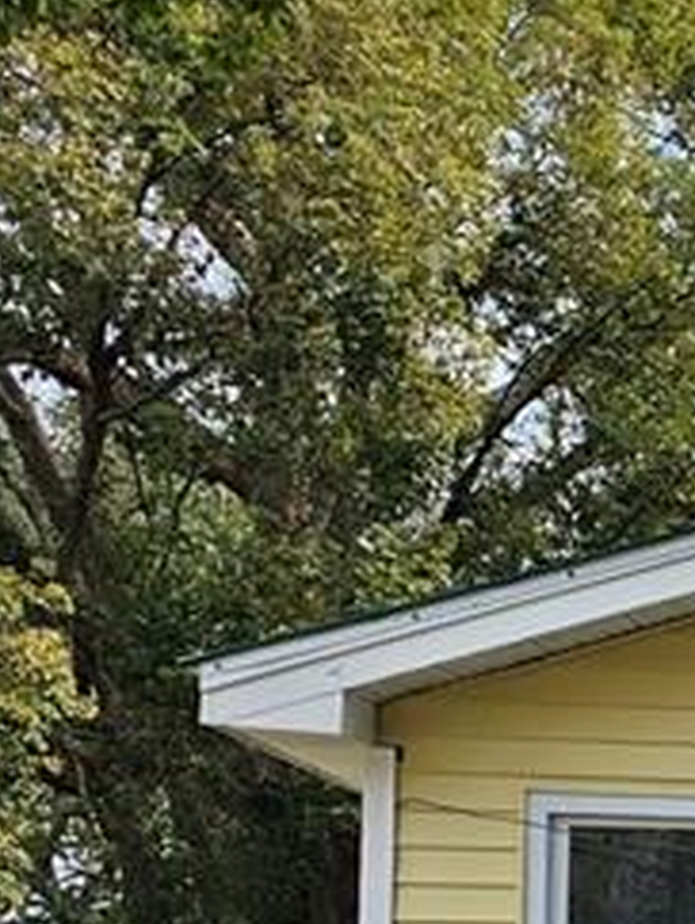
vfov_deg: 16.8
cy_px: 981
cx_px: 1615
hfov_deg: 11.1
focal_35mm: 114
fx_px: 3046
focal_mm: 6.3
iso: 10
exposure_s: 1/352
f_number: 1.7
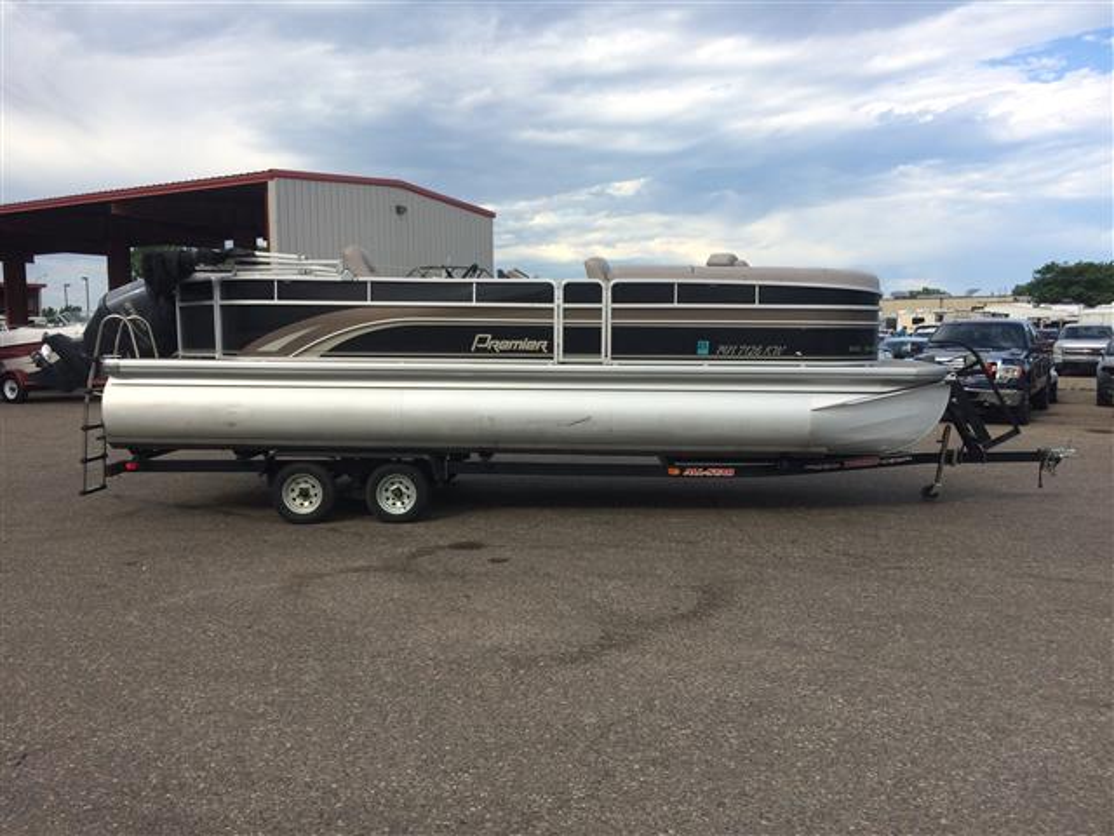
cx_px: 557
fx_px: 933
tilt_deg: -5.4
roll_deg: +1.0
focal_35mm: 29
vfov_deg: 48.2
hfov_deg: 61.7
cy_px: 418
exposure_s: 1/1244
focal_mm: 4.15
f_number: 2.2
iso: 32
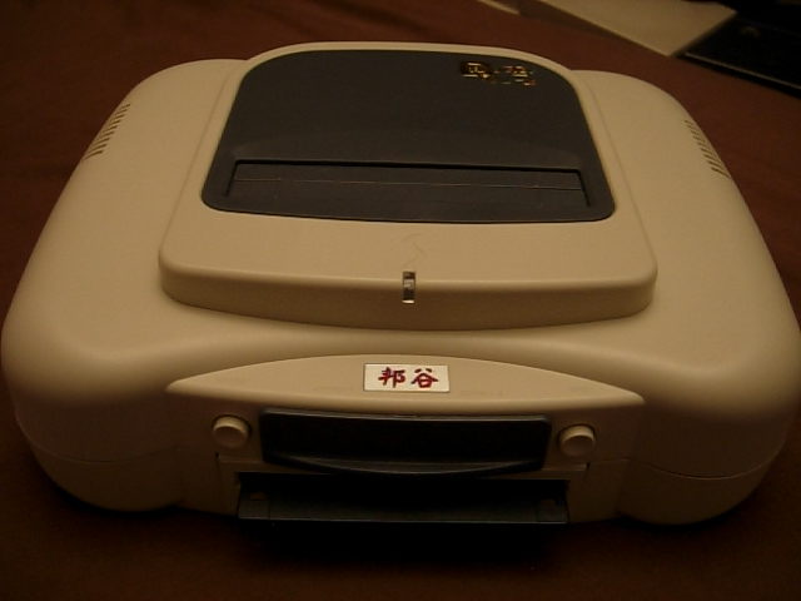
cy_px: 300
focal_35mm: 36
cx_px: 400
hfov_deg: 51.4
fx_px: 833
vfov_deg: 39.7
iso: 145
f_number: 2.7
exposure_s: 1/46.5
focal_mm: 7.5
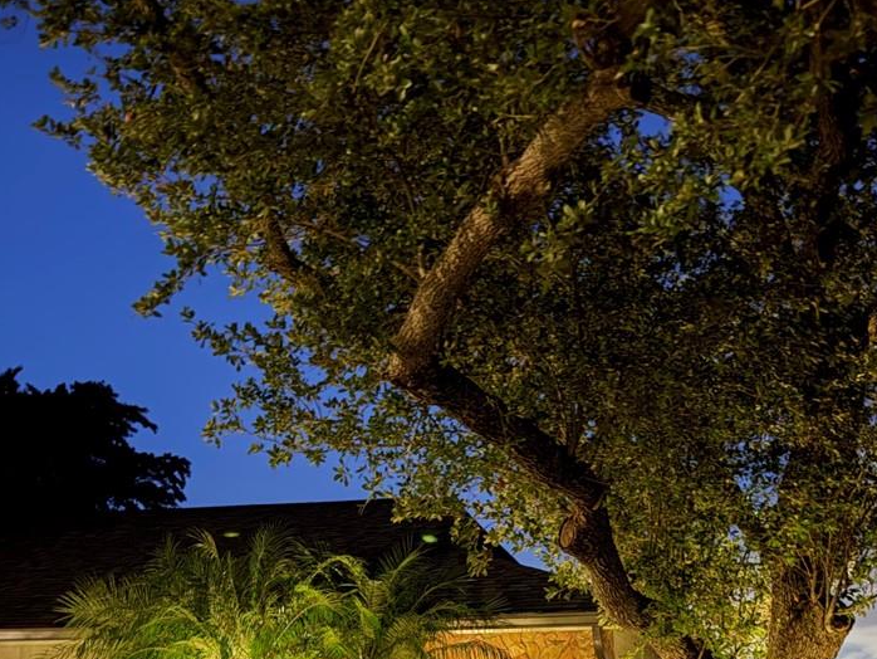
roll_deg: +0.4
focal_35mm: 55
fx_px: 1394
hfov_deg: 34.8
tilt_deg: +3.4
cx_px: 538
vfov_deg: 24.7
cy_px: 728
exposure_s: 1/2
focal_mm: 6.76
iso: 1600
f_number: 1.78
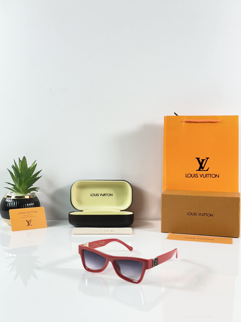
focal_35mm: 49
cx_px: 119
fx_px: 455
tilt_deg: -6.2
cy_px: 160
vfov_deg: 38.9
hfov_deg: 29.7
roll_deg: -0.4
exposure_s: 1/100
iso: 64
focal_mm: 6.86
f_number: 1.78
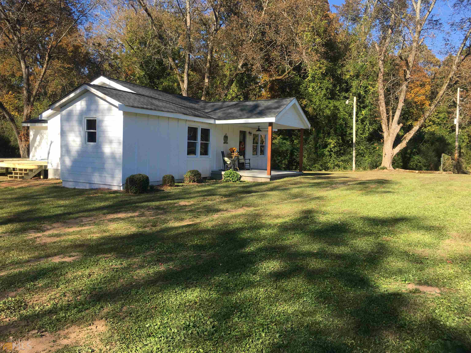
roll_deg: -2.4
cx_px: 236
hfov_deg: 61.7
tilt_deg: -3.5
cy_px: 176
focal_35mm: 29
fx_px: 395
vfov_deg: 48.2
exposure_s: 1/680
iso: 25
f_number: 2.2
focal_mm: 4.15
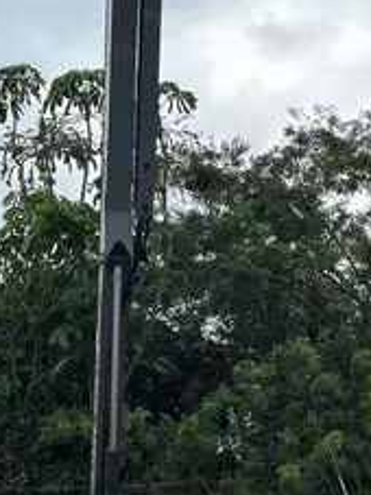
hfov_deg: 17.5
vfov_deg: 23.2
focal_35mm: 84
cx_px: 240
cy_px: 162
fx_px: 1201
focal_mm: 5.7
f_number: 1.5
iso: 50
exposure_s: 1/3831
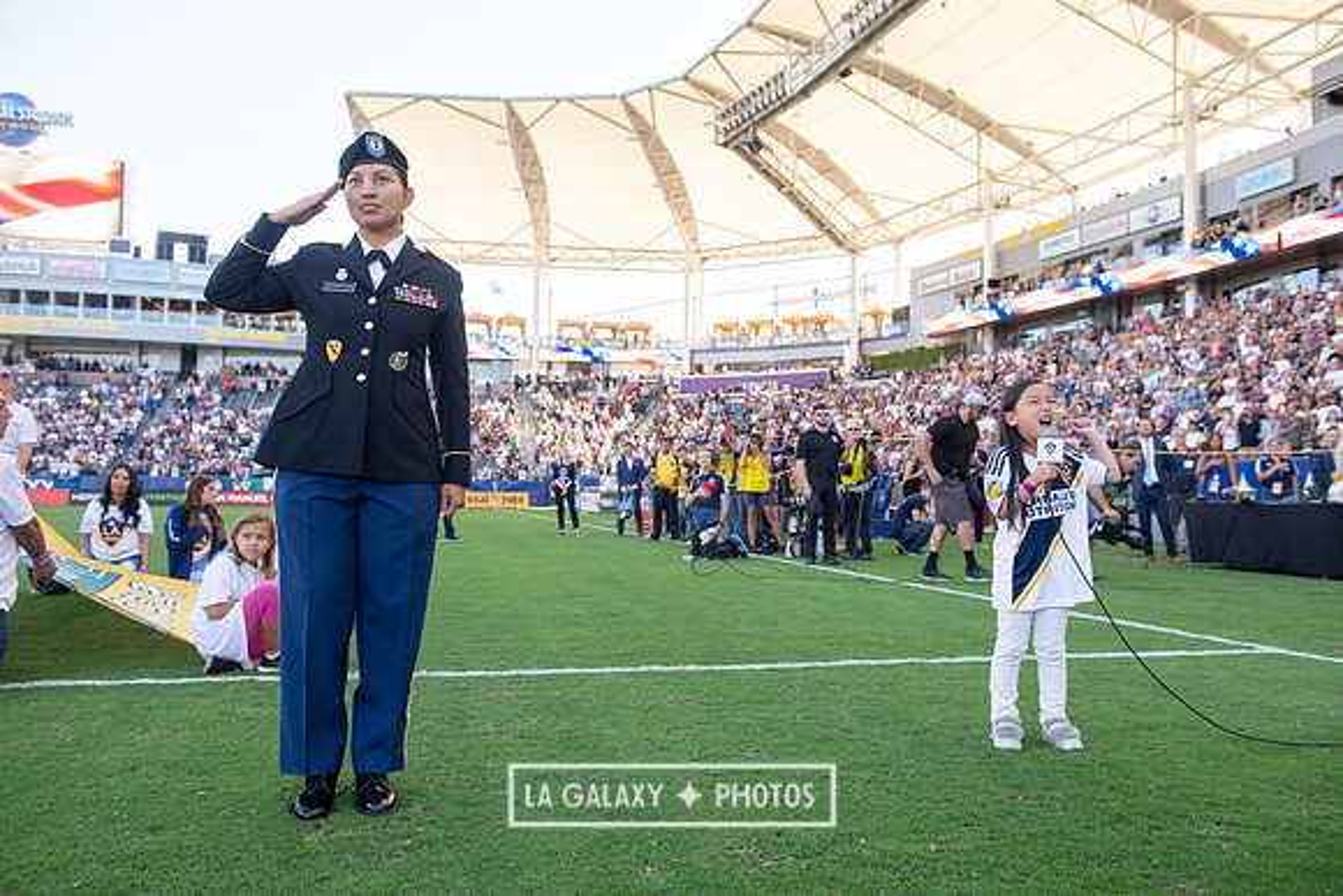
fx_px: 1157
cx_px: 672
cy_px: 448
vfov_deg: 42.3
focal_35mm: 31
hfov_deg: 60.3
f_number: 4.5
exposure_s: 1/320
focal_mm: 31
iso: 200
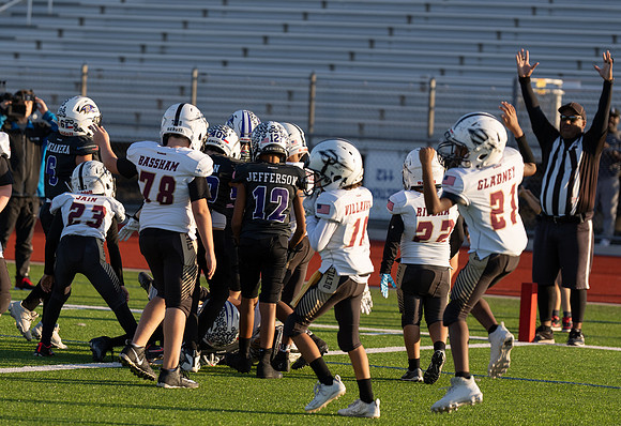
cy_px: 208
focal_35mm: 199
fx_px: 3457
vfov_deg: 7.1
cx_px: 248
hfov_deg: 10.3
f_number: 2.8
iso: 160
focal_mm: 131
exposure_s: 1/1600
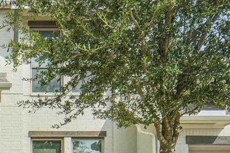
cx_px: -47
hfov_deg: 28.9
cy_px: 232
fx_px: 384
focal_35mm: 60
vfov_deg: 19.6
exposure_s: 1/1000
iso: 500
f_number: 9
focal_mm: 14
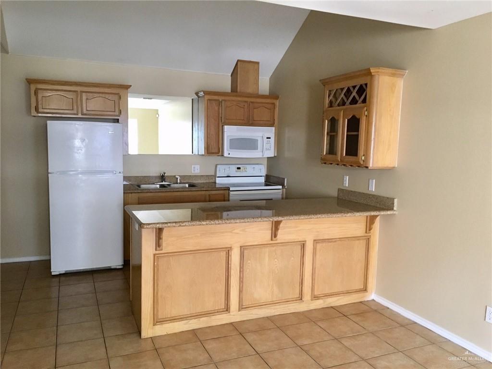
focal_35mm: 29
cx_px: 246
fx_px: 412
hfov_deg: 61.7
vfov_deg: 48.2
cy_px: 184
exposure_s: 1/24
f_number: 2.2
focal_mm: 4.15
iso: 200
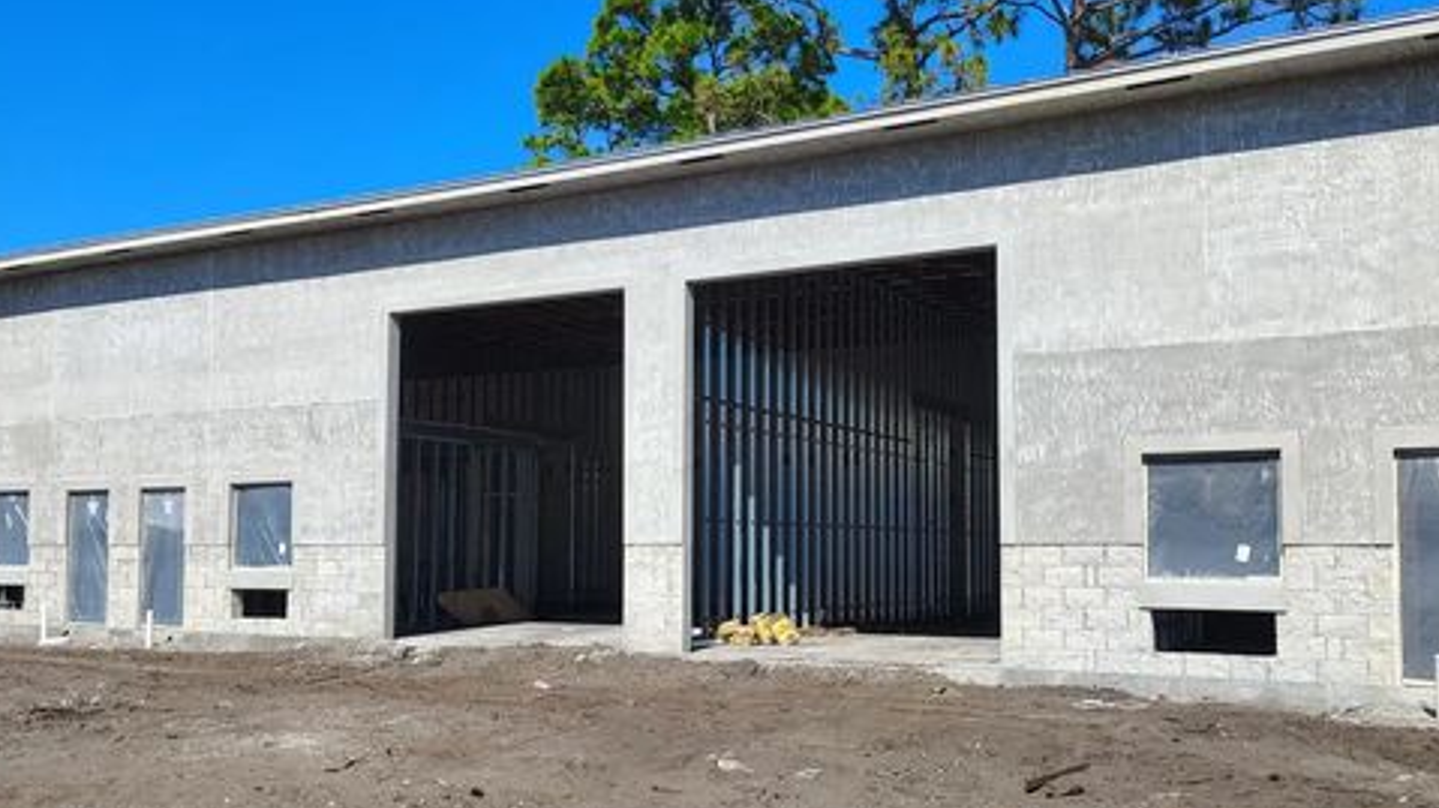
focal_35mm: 35
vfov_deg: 33.6
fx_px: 1335
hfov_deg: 56.6
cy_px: 472
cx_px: 730
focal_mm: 5.56
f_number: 1.8
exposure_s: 1/1056
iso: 100
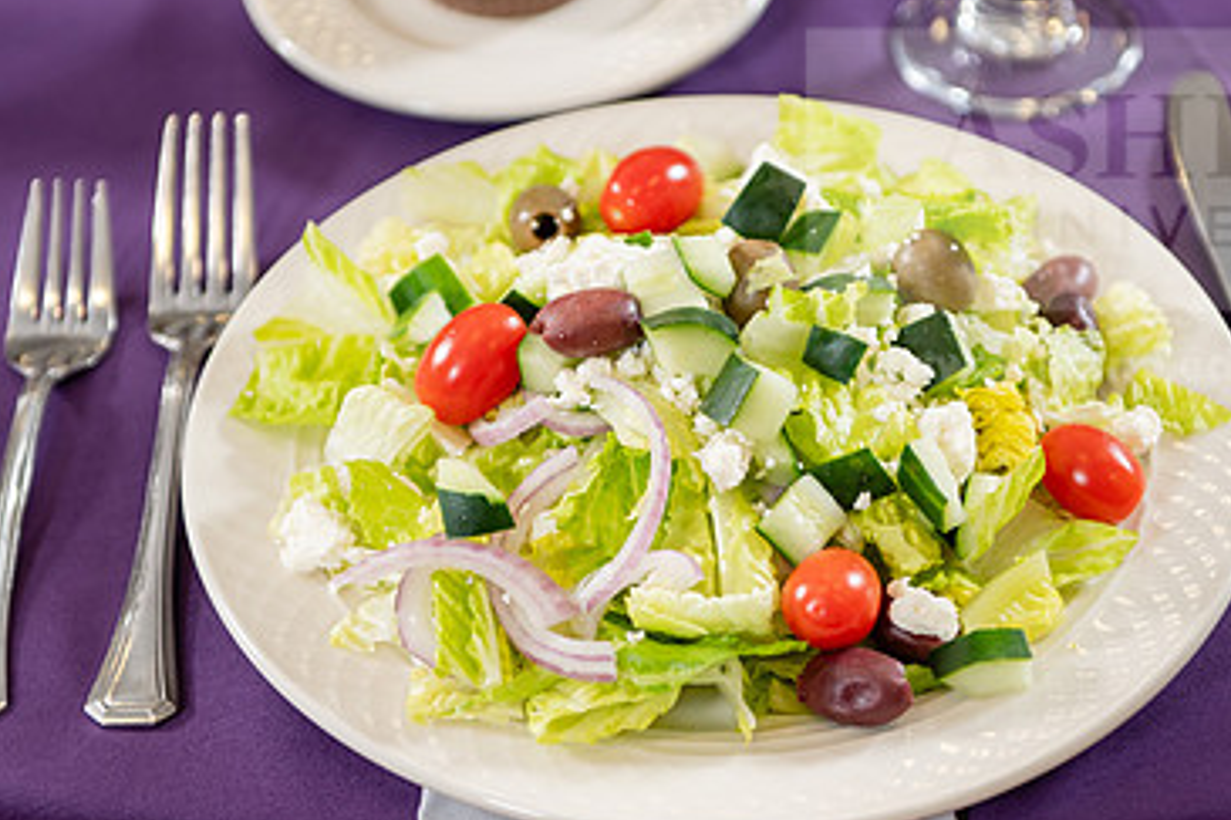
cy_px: 437
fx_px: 3589
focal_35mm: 105
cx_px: 705
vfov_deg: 13.0
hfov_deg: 19.5
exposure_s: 1/160
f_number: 3.2
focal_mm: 66
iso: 320
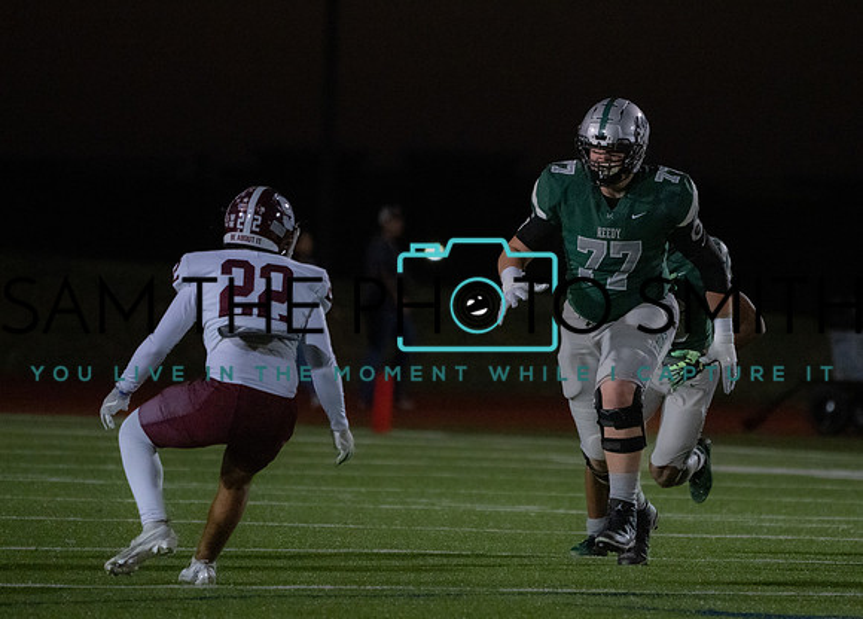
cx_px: 577
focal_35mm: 540
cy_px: 320
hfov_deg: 3.7
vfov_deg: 2.7
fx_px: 13256
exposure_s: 1/1250
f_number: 5.6
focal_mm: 400
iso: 20000
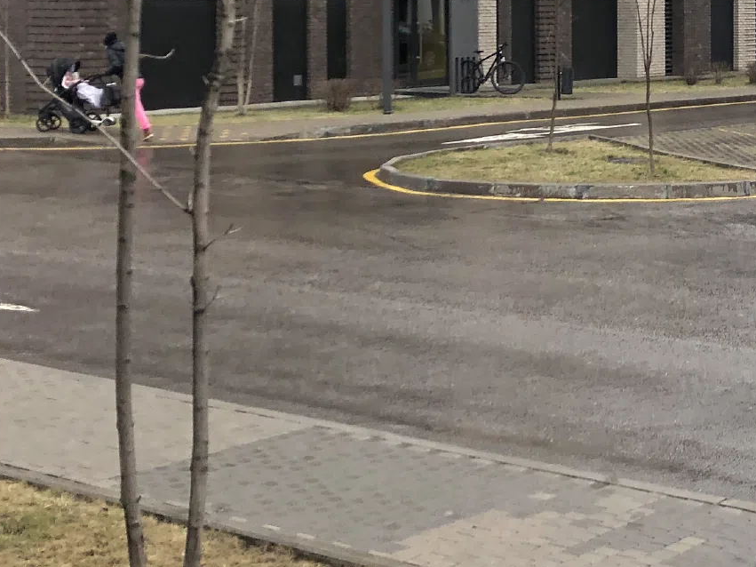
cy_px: -3
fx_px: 1725
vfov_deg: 18.2
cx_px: 783
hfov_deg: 23.5
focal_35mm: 79
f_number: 1.8
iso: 20
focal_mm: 4
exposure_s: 1/457
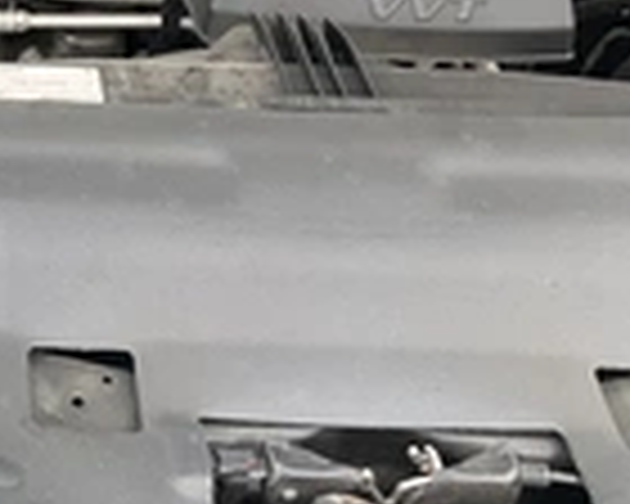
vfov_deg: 18.3
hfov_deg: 21.9
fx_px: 1510
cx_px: -117
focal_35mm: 81
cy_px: -45
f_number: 1.8
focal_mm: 3
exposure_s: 1/96
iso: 64
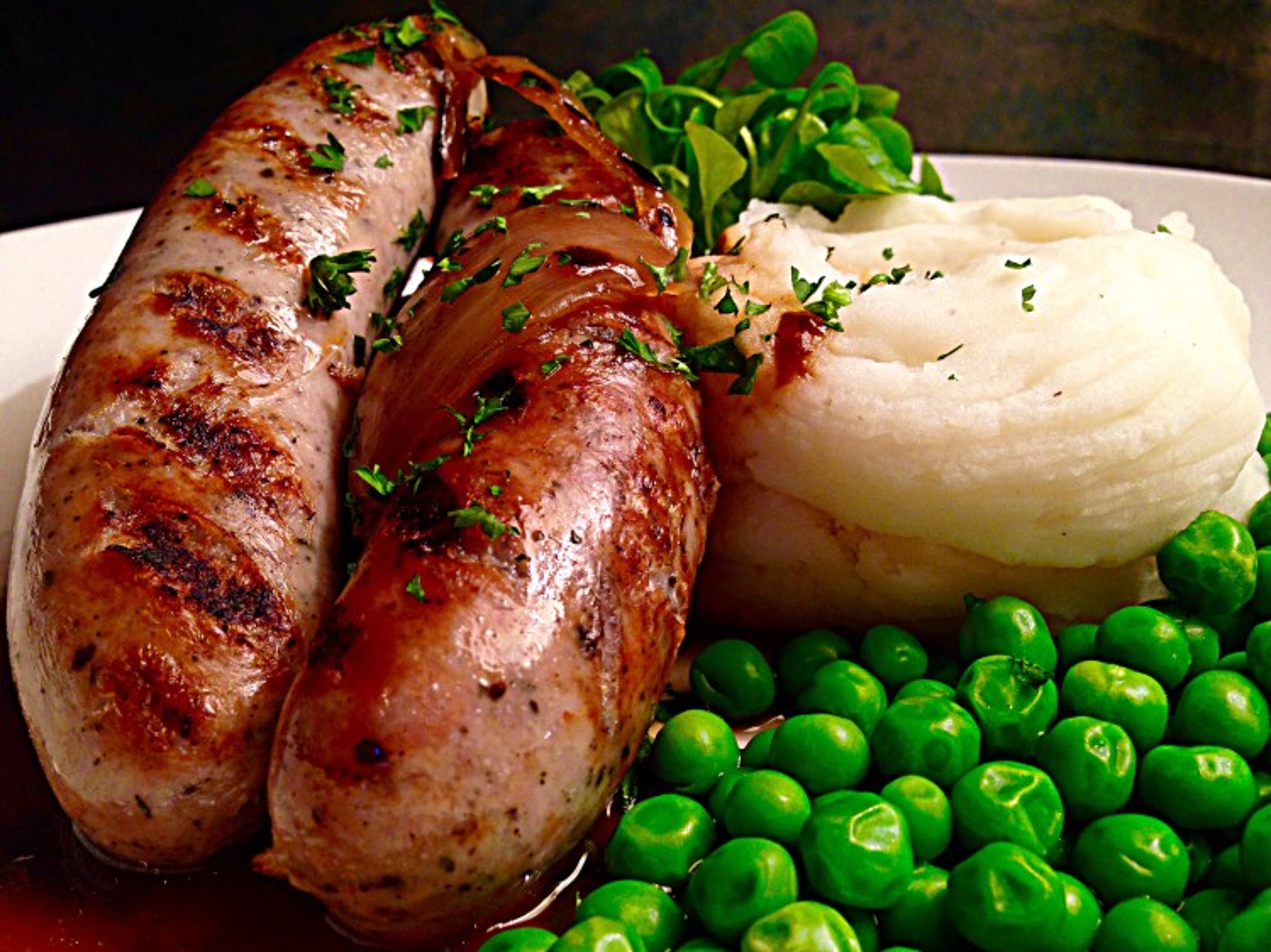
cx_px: 636
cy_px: 476
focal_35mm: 33
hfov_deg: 55.4
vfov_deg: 42.9
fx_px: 1211
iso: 64
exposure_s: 1/20
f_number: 2.4
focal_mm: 4.12
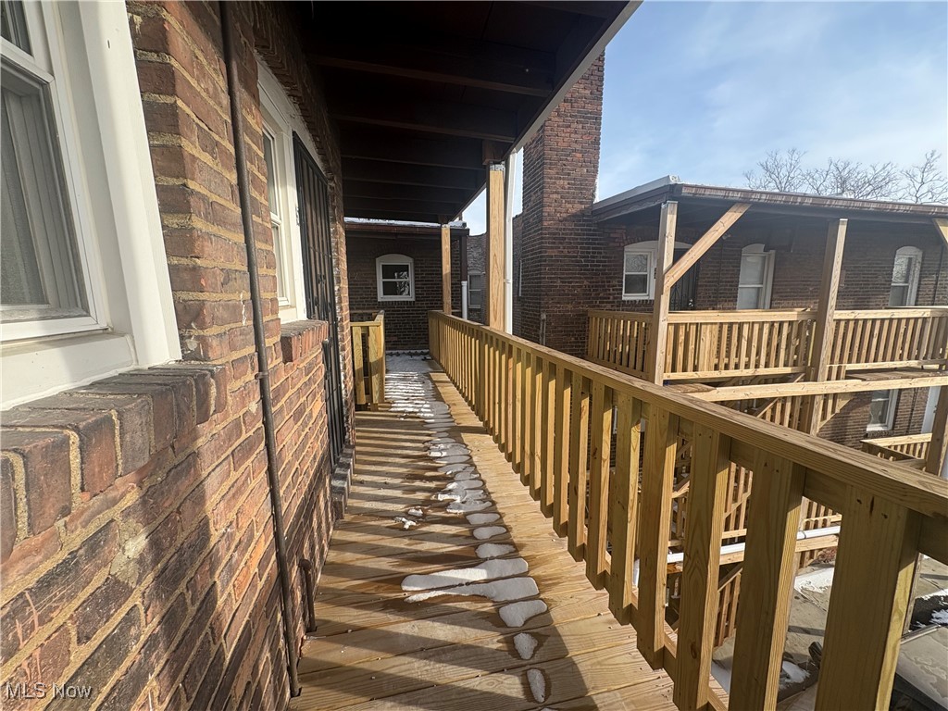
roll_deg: +0.8
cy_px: 356
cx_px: 474
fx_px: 383
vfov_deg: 85.7
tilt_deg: -8.5
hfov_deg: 102.1
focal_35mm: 14
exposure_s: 1/756
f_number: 2.2
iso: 50
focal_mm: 2.22
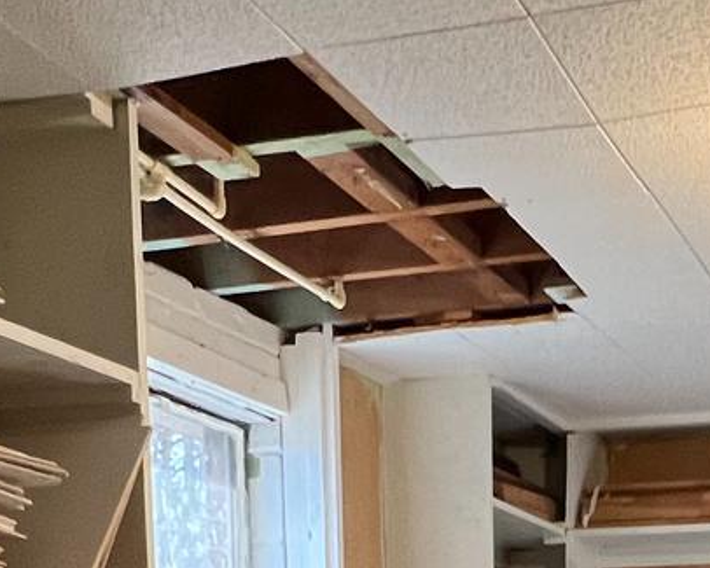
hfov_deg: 28.9
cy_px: 933
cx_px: 567
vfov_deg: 19.6
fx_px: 1345
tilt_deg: -7.8
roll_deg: +0.1
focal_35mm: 64
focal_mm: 1.57
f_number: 1.8
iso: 250
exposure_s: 1/60
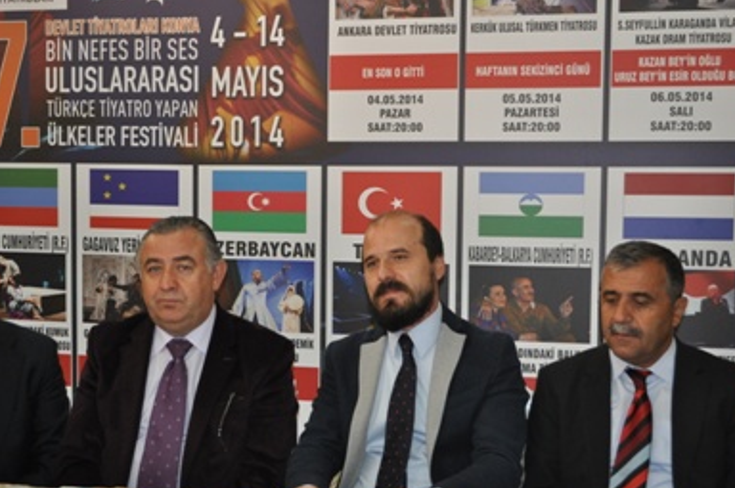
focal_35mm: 56
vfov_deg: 24.1
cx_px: 329
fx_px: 1142
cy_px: 277
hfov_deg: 35.6
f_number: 4.8
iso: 800
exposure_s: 1/60
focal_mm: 32
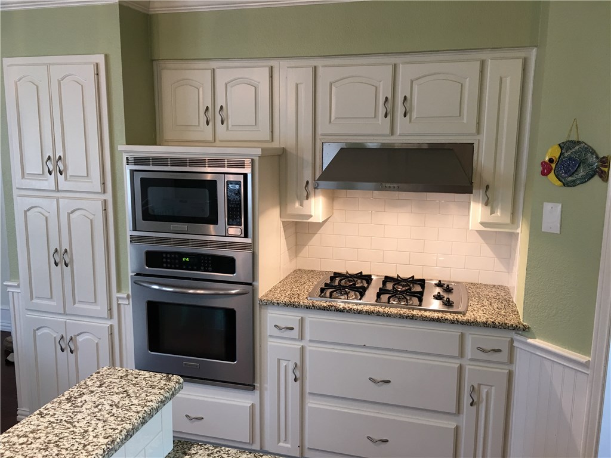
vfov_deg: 48.2
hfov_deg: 61.7
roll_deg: -0.9
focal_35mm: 29
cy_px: 229
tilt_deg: -9.0
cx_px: 306
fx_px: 512
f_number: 2.2
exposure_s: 1/15
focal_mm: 4.15
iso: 32
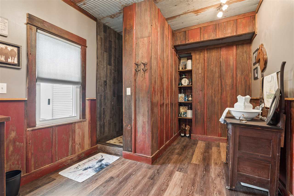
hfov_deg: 96.7
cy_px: 98
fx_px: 131
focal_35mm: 16
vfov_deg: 73.7
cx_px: 147
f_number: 9
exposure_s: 1/1.25
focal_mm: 16
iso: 400
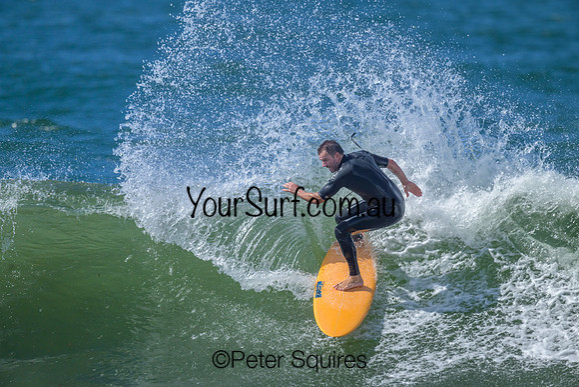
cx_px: 290
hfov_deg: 1.8
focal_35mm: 1120
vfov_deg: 1.2
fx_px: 18017
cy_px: 194
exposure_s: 1/4000
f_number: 9
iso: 1000
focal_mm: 1120
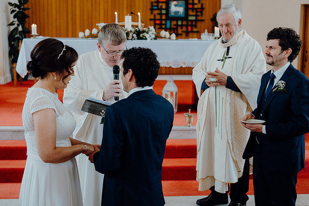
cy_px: 103
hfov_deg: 38.2
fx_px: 446
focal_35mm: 52
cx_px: 154
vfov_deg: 26.0
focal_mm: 52
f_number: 2.8
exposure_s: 1/200
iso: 640
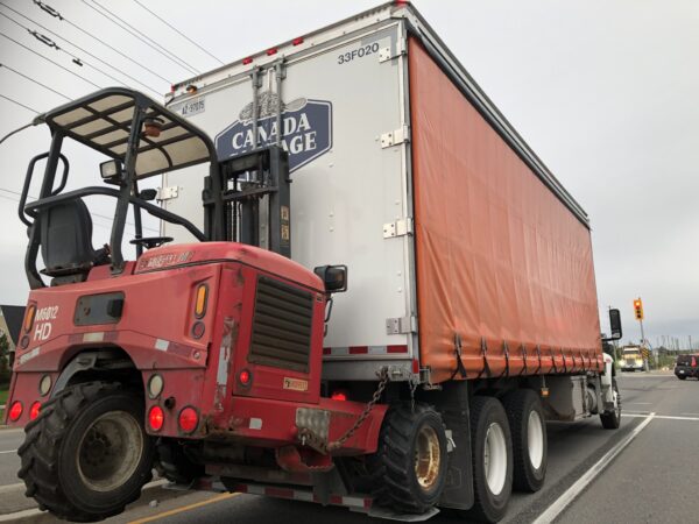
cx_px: 350
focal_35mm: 28
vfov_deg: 49.7
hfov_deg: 63.4
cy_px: 262
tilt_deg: +9.7
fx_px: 565
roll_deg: -1.1
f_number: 1.8
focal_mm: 3.99
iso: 32
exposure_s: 1/120
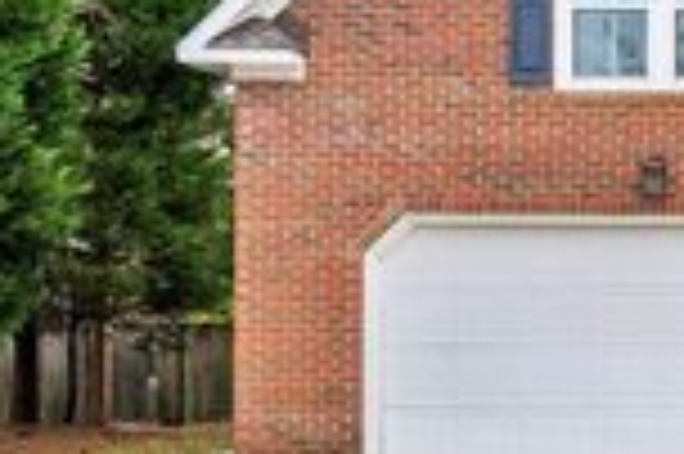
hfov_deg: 18.0
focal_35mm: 99
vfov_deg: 13.8
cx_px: 1080
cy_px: 196
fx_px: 1879
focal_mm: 30
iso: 200
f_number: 4
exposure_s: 1/800
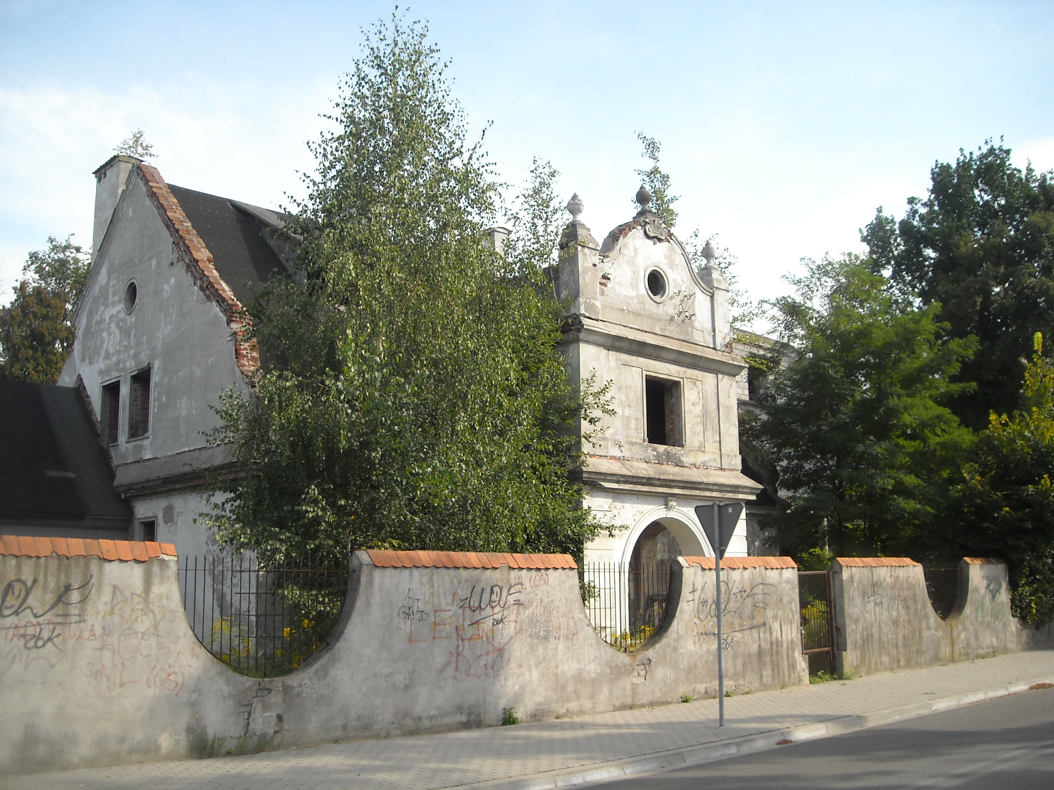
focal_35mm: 35
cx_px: 527
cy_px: 395
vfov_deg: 40.7
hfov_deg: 52.6
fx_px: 1066
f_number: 5.6
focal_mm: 5.7
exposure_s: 1/135
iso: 64
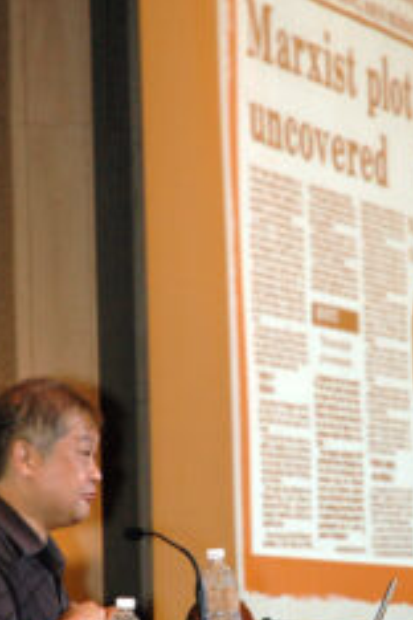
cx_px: 169
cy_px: 488
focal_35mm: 202
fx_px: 3476
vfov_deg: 10.2
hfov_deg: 6.8
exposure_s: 1/40
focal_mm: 70
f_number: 4.5
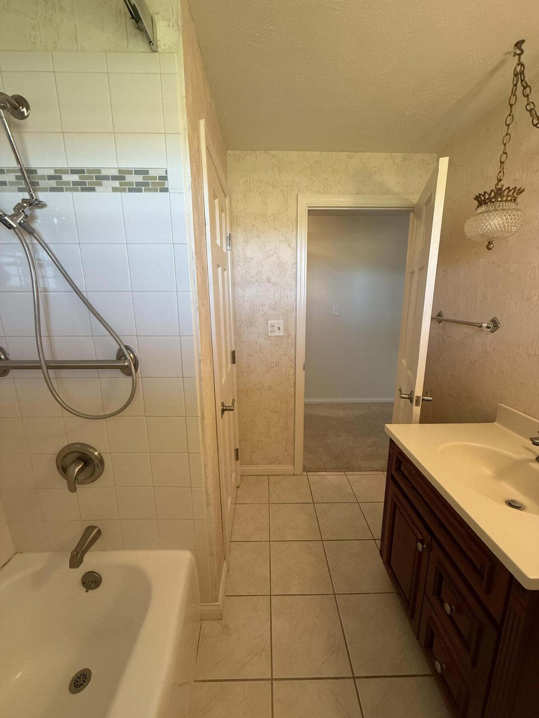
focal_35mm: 14
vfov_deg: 102.1
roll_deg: -0.1
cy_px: 359
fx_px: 291
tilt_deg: -13.8
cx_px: 270
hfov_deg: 85.7
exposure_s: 1/60
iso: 250
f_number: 2.2
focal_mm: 2.22
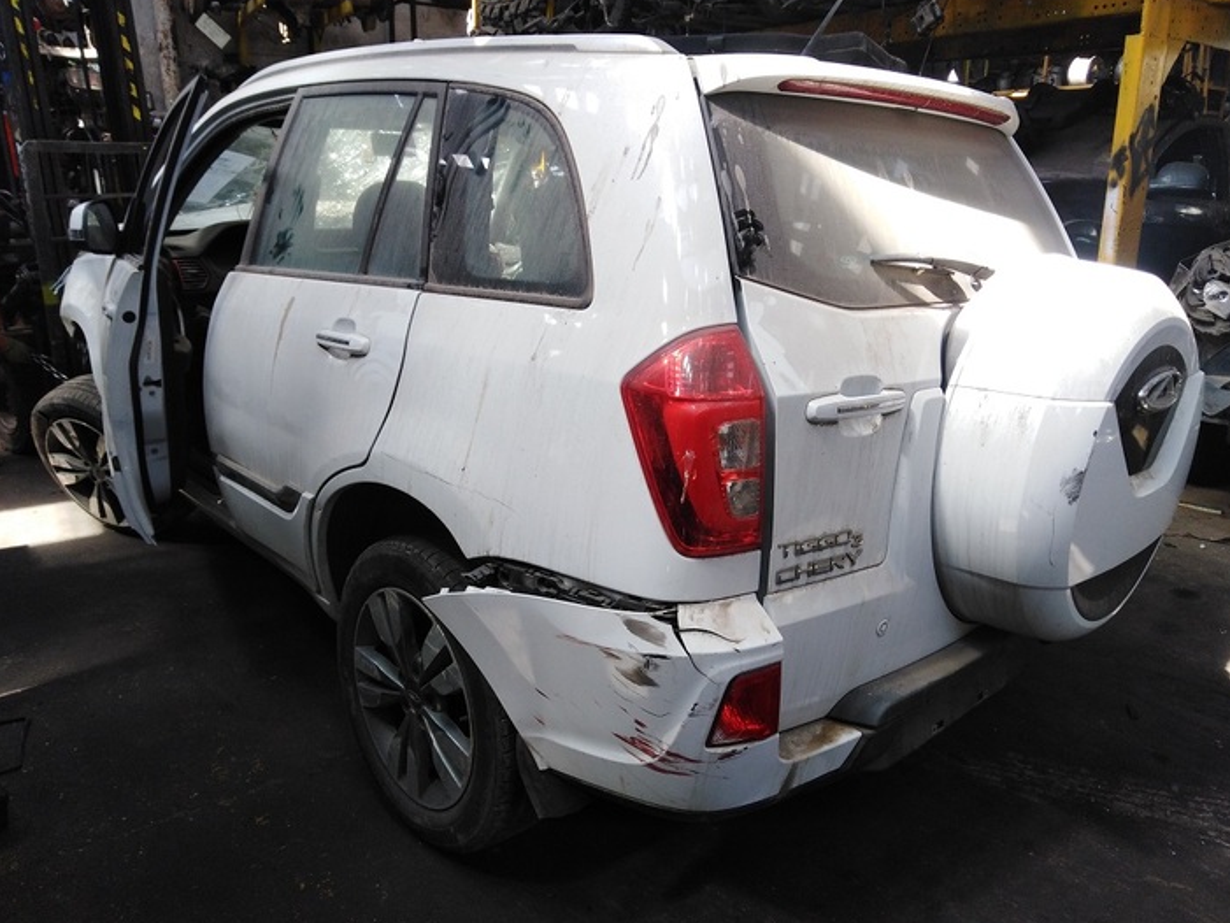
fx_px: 960
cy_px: 453
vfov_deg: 51.4
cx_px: 632
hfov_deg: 65.3
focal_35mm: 27
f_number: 2.2
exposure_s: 1/50
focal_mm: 3.46
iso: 141
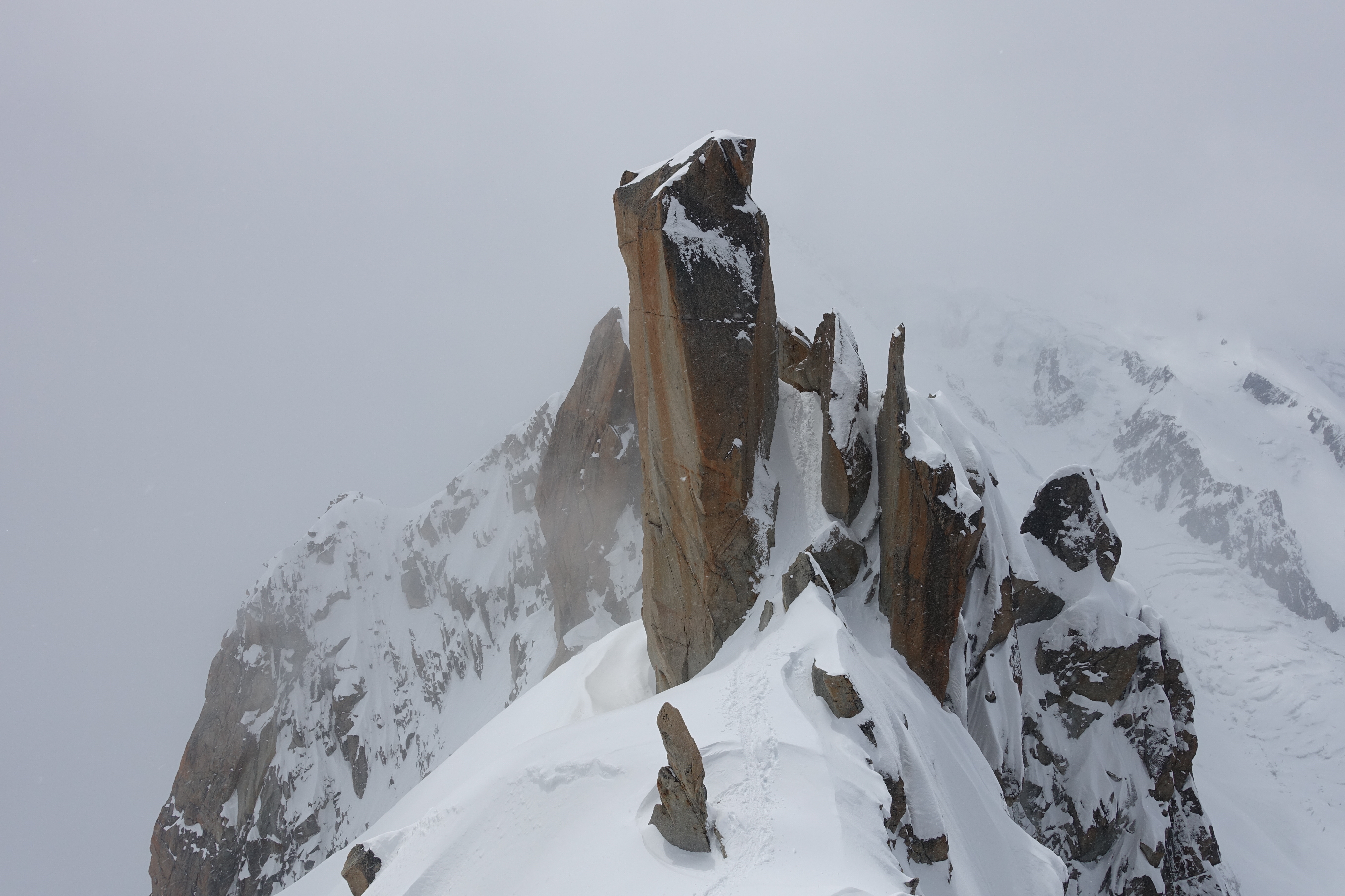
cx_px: 672
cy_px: 448
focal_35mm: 24
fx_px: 897
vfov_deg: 53.1
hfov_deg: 73.7
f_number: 5.6
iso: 125
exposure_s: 1/250
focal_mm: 8.8
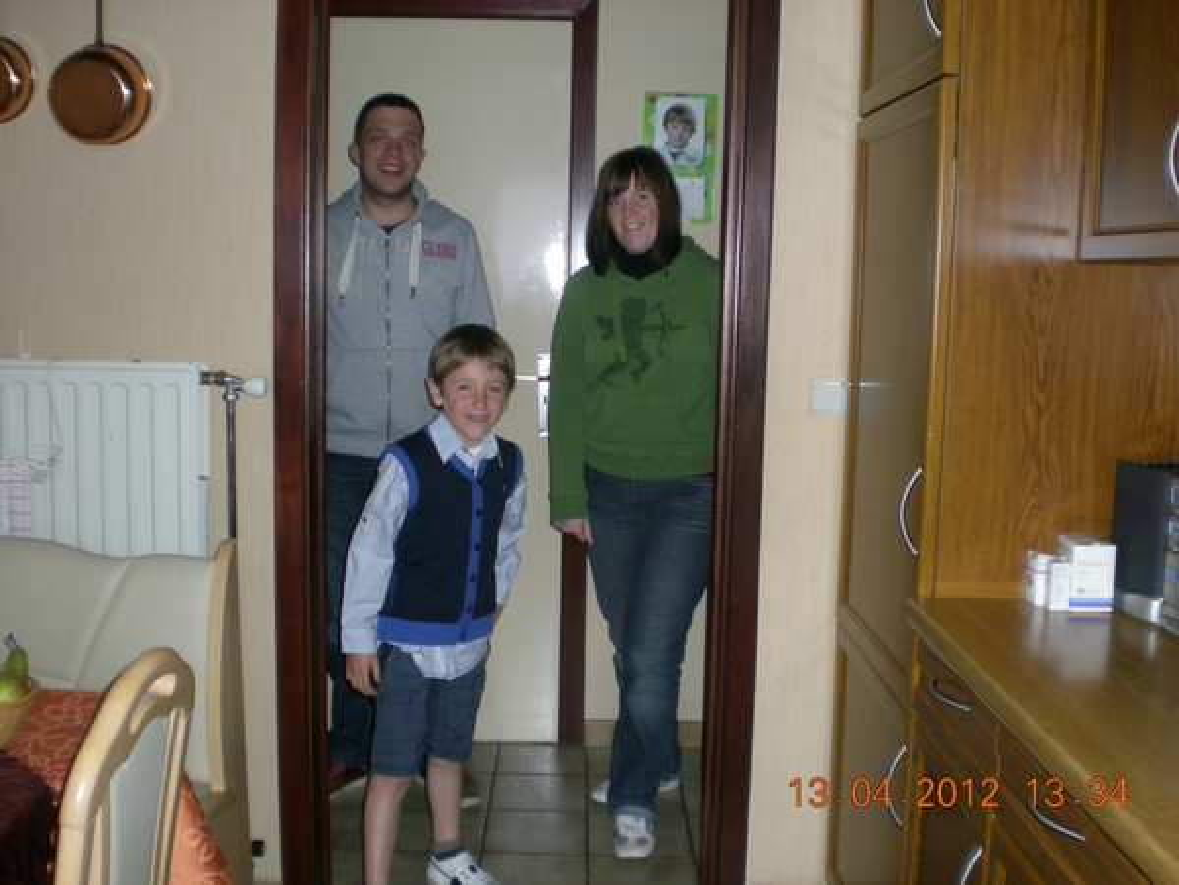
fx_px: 1294
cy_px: 442
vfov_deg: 37.7
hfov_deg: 49.0
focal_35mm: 38
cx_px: 590
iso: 168
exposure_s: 1/60
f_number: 3.1
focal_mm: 6.3
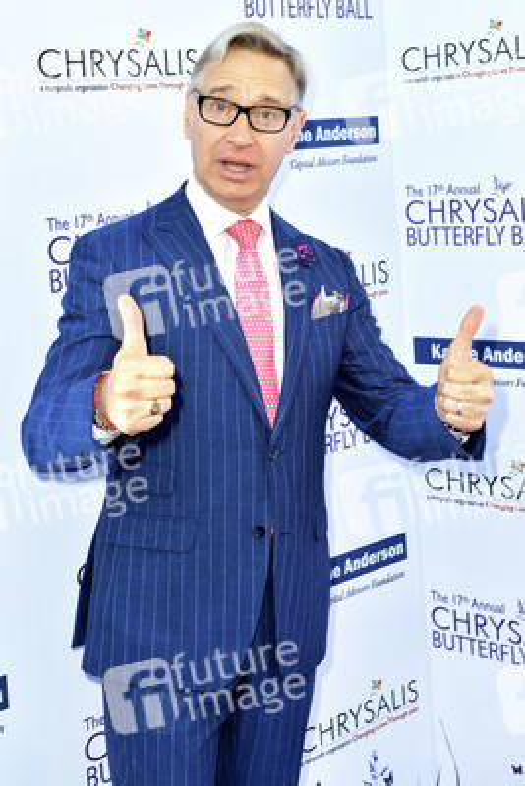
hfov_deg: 21.9
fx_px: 1355
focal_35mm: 62
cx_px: 262
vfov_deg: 32.4
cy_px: 393
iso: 200
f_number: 6.3
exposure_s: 1/250
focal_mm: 62
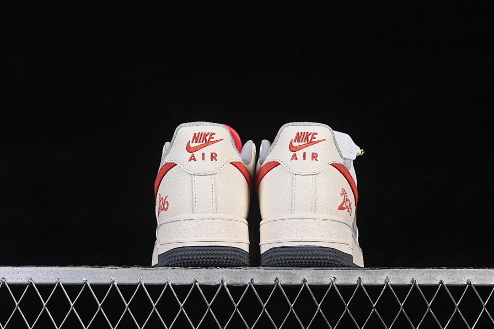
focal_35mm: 75
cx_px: 247
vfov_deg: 18.2
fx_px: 1029
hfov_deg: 27.0
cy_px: 164
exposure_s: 1/80
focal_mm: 50
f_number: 8
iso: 160
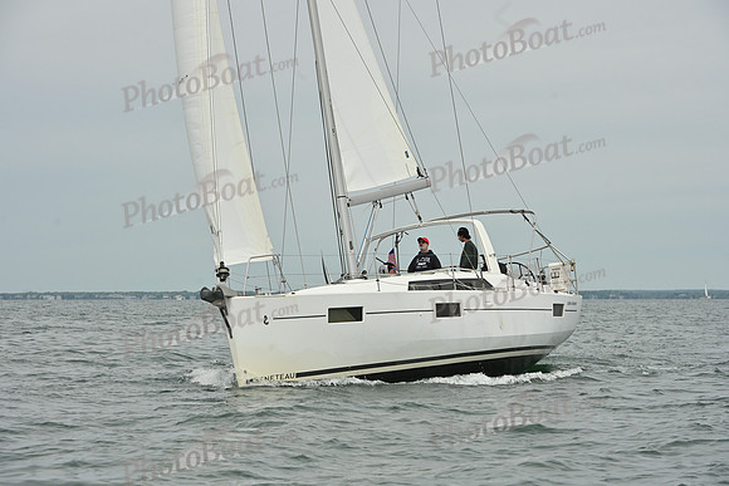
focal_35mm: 122
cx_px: 364
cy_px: 243
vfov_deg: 11.2
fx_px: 2471
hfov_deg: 16.8
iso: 320
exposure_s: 1/2000
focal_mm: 122
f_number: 9
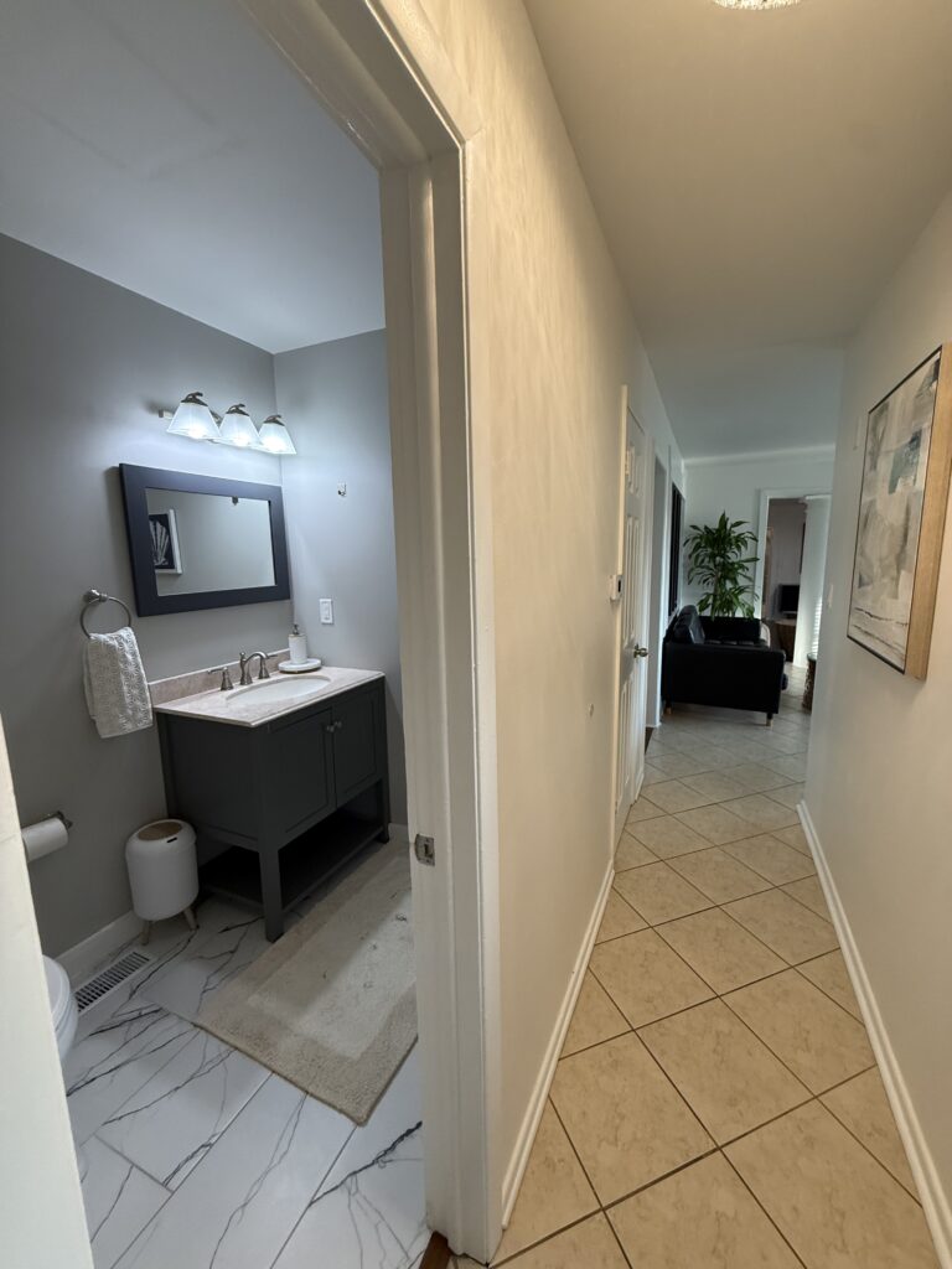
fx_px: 513
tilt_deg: -9.0
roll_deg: +1.2
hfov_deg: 85.7
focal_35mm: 14
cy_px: 634
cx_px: 476
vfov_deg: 102.1
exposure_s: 1/120
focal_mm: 2.22
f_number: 2.2
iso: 160
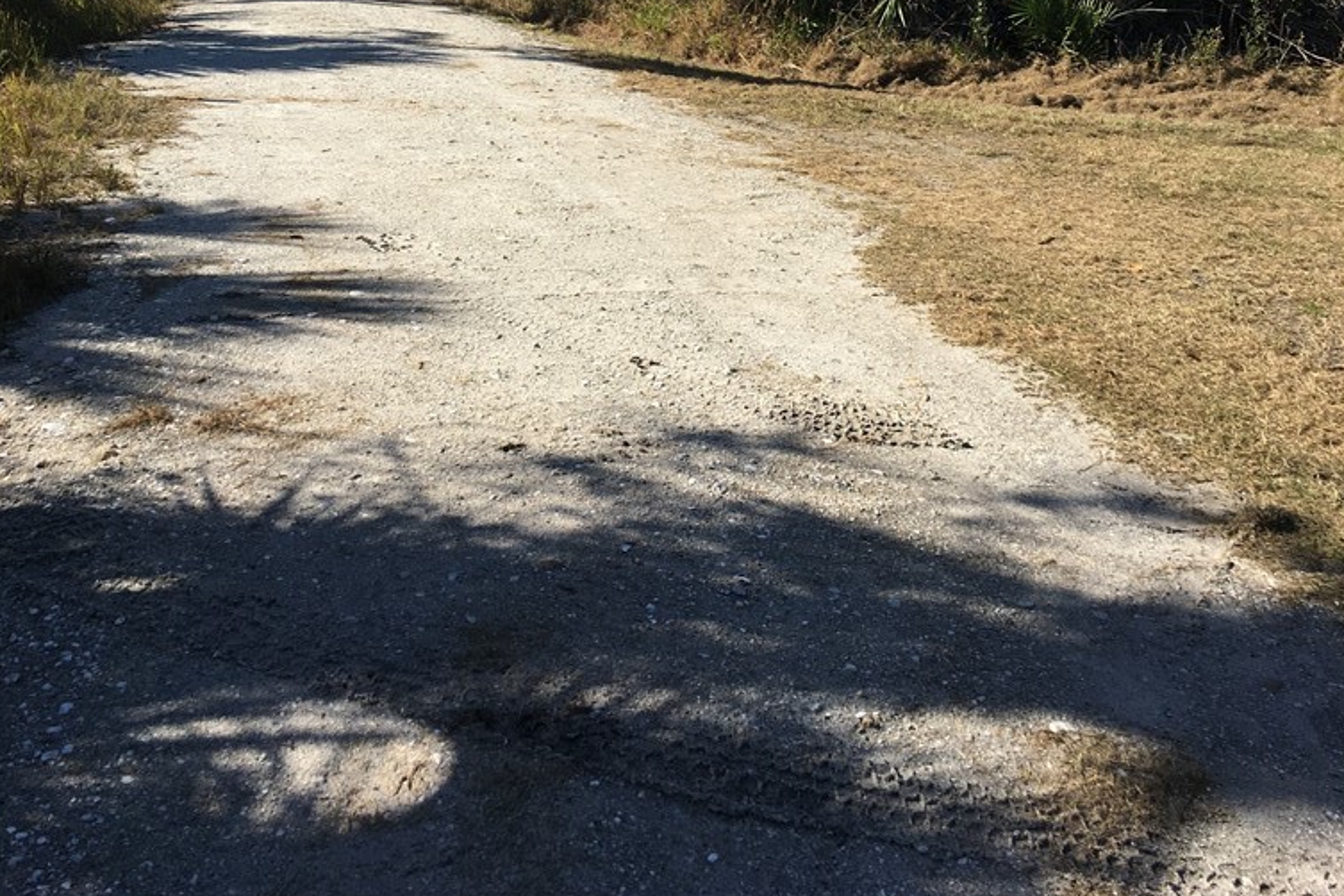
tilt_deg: -4.1
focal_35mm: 41
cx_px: 669
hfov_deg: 47.4
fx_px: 1531
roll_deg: -2.0
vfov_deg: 30.7
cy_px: 34
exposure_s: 1/1350
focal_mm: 4.15
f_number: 2.2
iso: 25
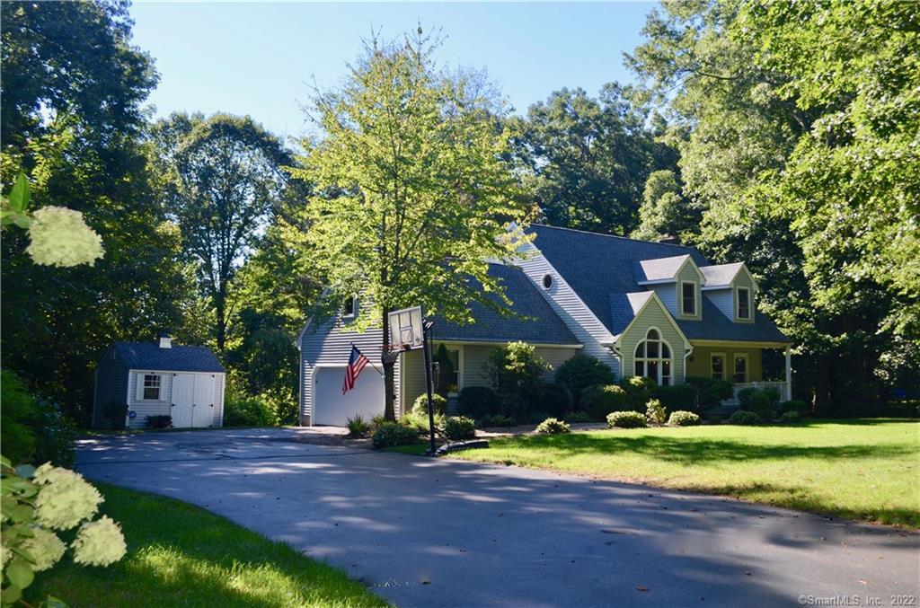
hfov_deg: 53.3
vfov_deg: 36.7
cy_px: 304
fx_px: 918
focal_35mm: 36
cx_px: 460
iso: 100
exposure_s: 1/200
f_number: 6.3
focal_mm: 24
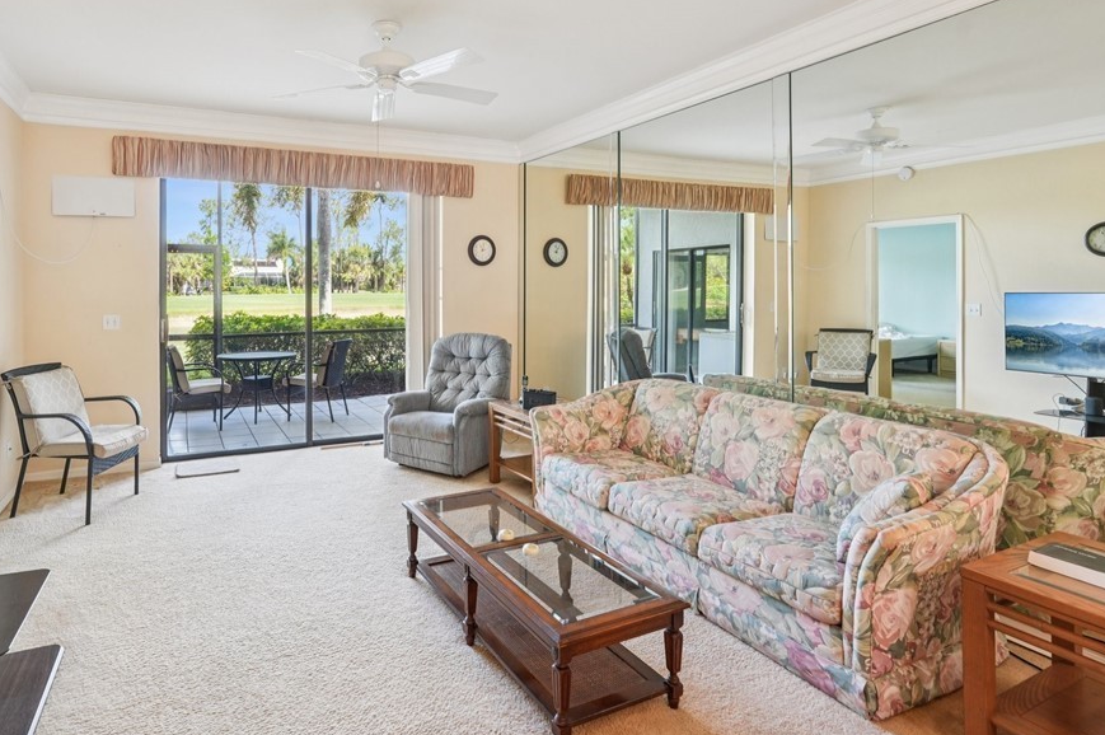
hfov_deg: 81.0
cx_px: 426
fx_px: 633
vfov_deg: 59.6
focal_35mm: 21
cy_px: 283
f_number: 8
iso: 400
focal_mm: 16.5
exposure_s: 1/25
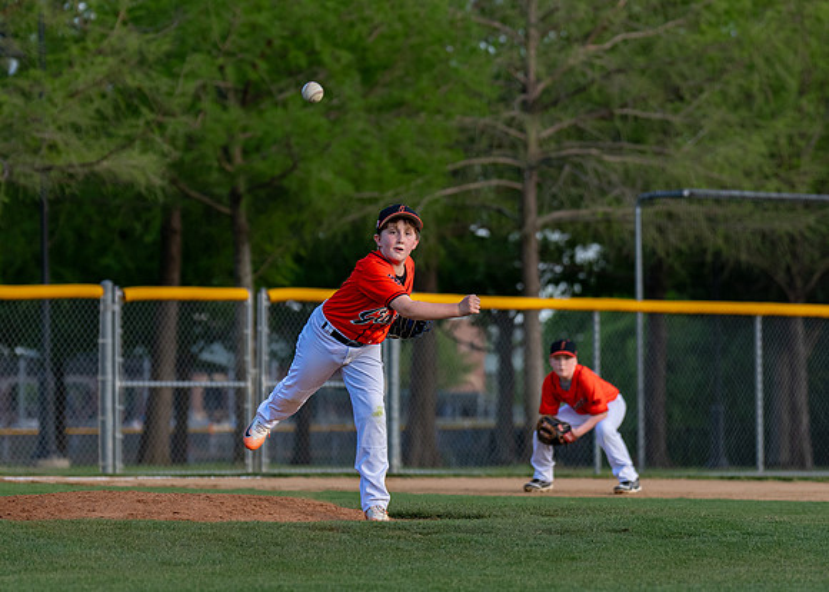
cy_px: 316
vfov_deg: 6.1
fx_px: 5589
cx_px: 405
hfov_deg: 8.5
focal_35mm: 237
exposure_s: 1/2500
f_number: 2.8
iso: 400
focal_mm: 108
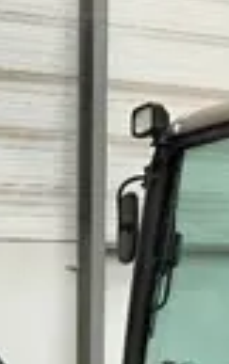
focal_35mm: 114
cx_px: 31
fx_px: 1135
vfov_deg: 16.9
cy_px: 505
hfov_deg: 11.5
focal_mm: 3
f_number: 1.8
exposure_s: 1/60
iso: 200
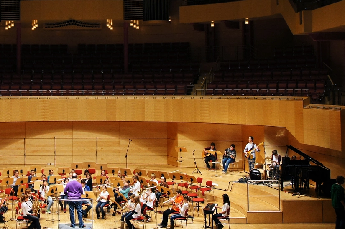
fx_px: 613
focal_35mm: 64
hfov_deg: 30.7
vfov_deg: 20.9
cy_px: 43
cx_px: 73
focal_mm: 22
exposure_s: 1/40
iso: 1600
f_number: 5.6
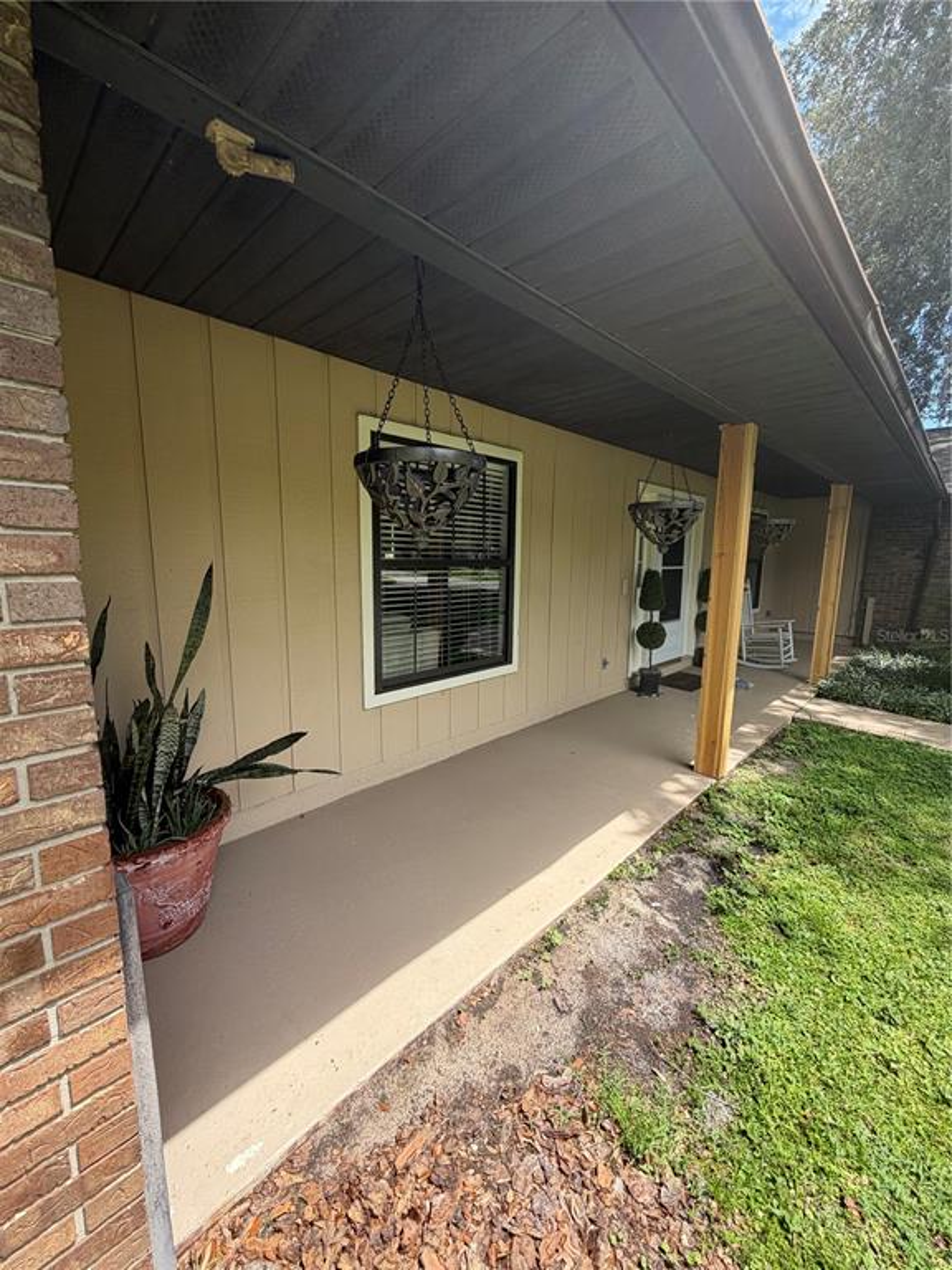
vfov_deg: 102.1
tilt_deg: -9.0
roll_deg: -0.9
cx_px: 476
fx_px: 513
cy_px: 635
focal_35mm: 14
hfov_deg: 85.7
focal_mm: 2.22
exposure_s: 1/502
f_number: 2.2
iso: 40
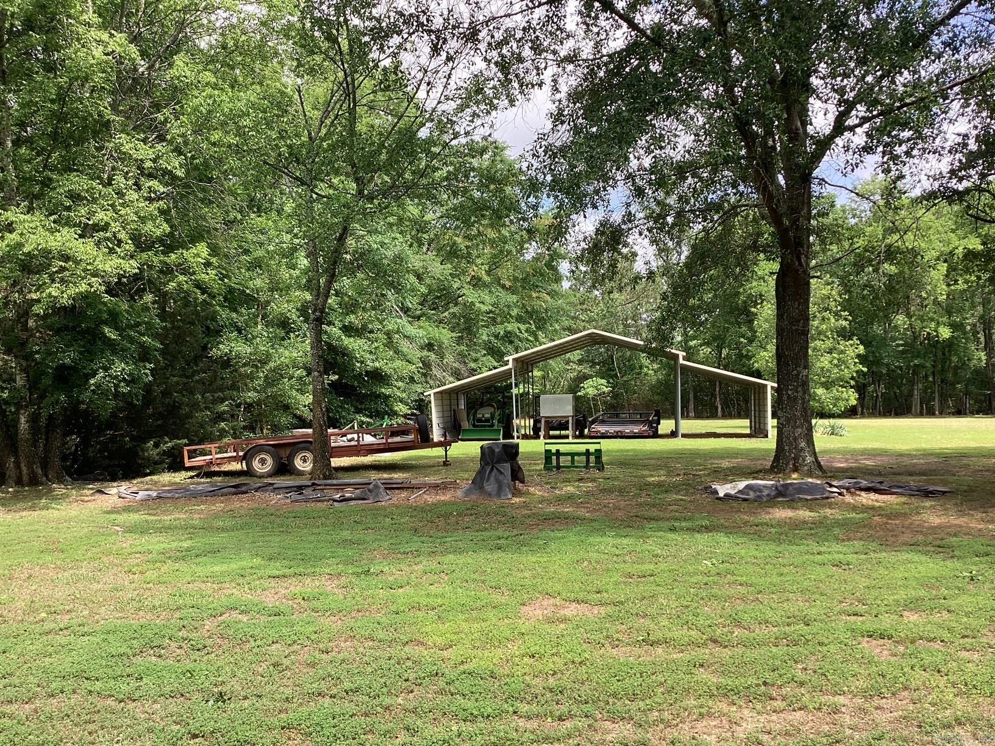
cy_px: 373
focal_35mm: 31
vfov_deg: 45.4
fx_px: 891
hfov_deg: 58.4
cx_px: 498
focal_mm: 3.3
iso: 25
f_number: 2.4
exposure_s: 1/271
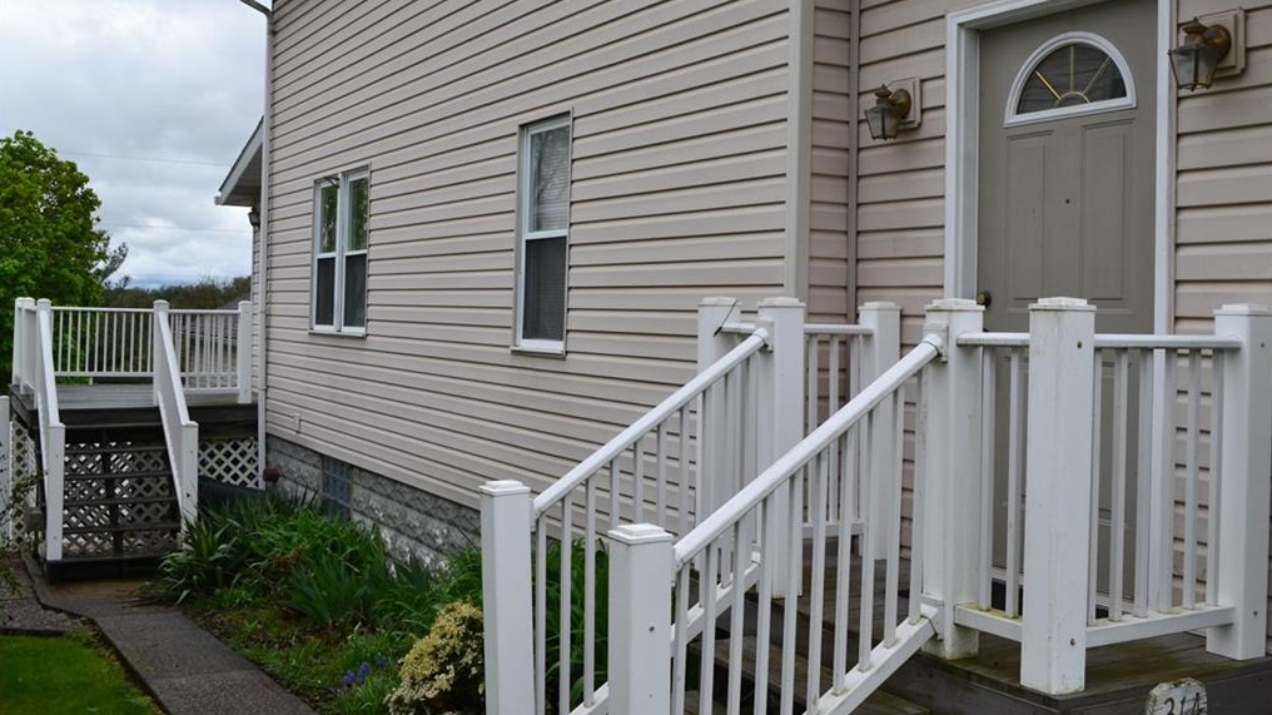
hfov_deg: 52.8
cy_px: 294
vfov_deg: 31.1
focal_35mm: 38
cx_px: 636
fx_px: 1281
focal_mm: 24
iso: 400
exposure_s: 1/200
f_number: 10
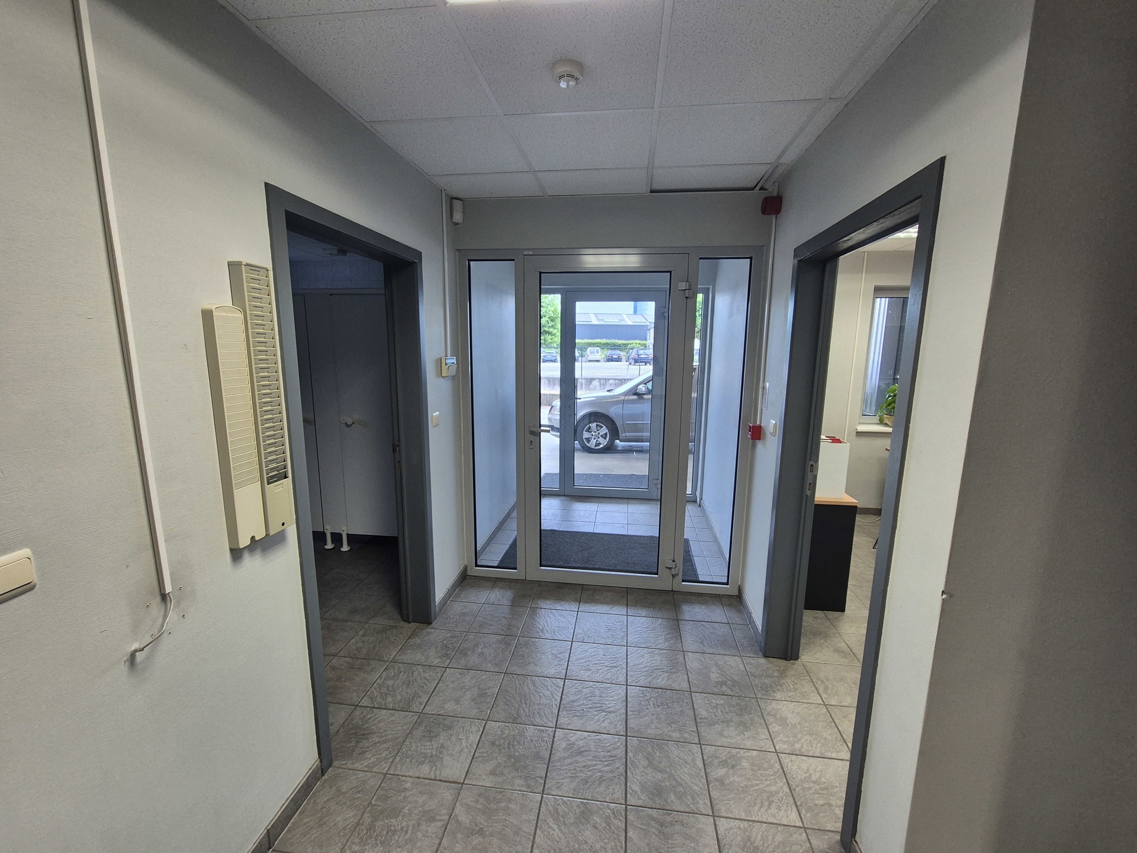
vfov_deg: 89.9
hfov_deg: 106.2
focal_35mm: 13
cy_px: 426
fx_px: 427
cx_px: 568
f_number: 2.2
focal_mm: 2.2
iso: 125
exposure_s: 1/50
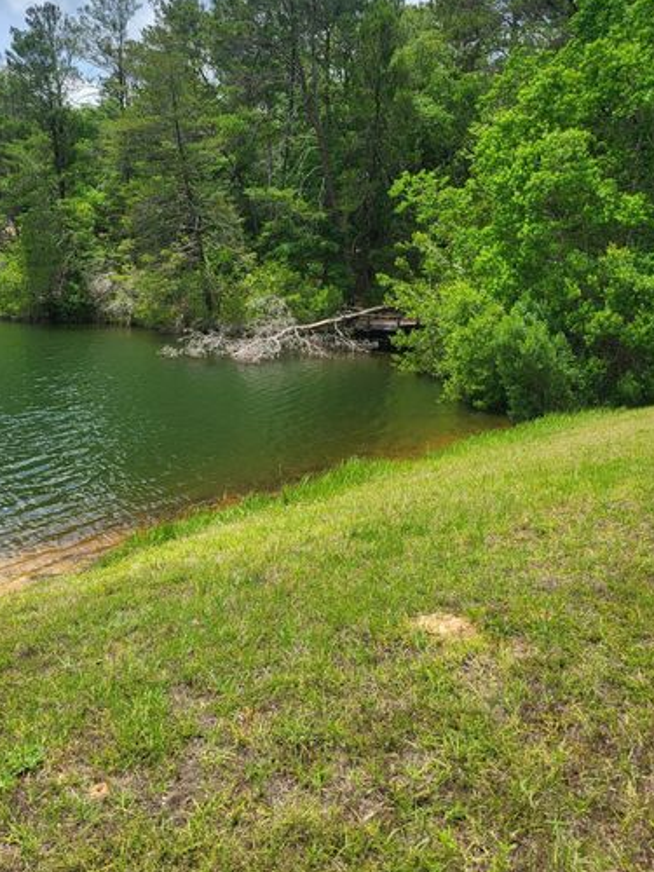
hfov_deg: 44.1
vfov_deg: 56.6
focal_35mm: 32
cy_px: 369
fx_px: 806
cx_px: 290
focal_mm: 5
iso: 40
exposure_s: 1/2259
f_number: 1.8
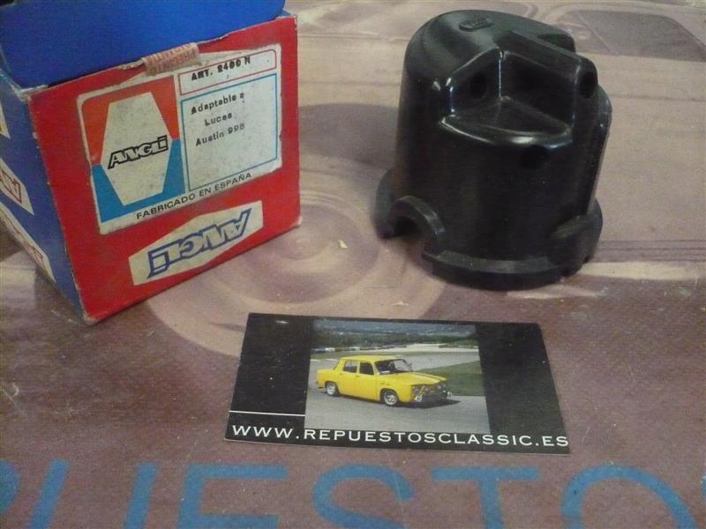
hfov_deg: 52.6
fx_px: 714
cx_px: 353
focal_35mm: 35
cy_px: 264
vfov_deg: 40.7
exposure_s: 1/20
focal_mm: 5.8
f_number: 2.8
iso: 1250
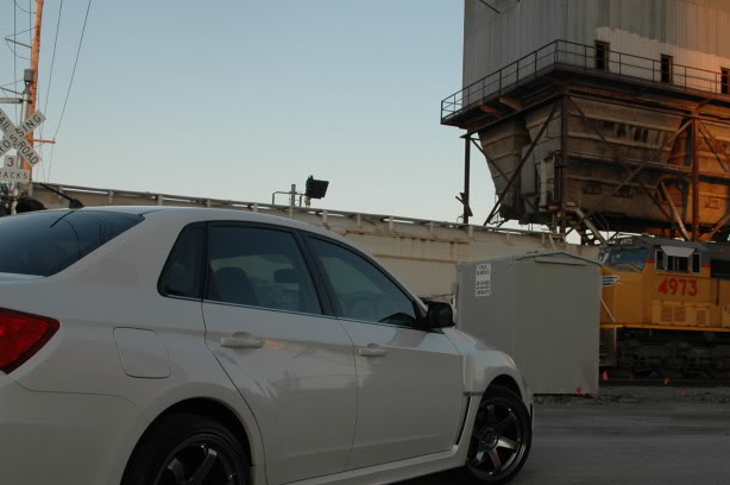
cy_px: 269
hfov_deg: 43.4
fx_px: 912
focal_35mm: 45
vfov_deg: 29.8
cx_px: 449
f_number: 5.6
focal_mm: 18
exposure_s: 1/125
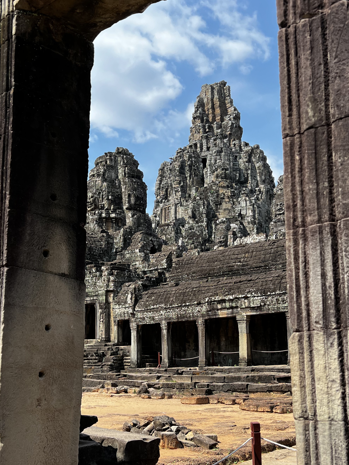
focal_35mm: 40
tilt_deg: +10.8
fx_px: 538
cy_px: 271
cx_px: 180
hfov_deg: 36.0
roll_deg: +0.4
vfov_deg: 46.6
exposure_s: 1/2045
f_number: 1.5
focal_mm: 5.7
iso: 50
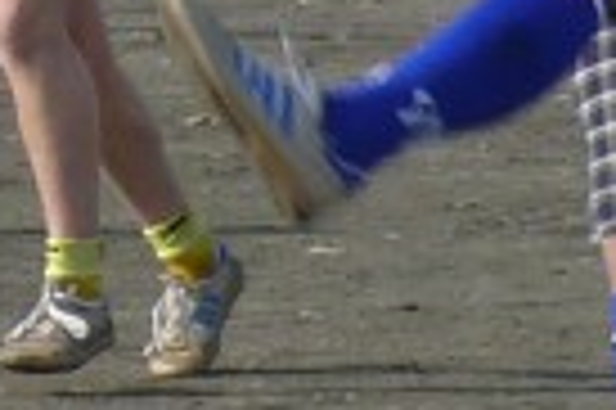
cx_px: 589
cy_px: -164
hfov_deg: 2.7
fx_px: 12835
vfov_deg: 1.8
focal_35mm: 751
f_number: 5.6
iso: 100
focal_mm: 16.8
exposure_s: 1/320
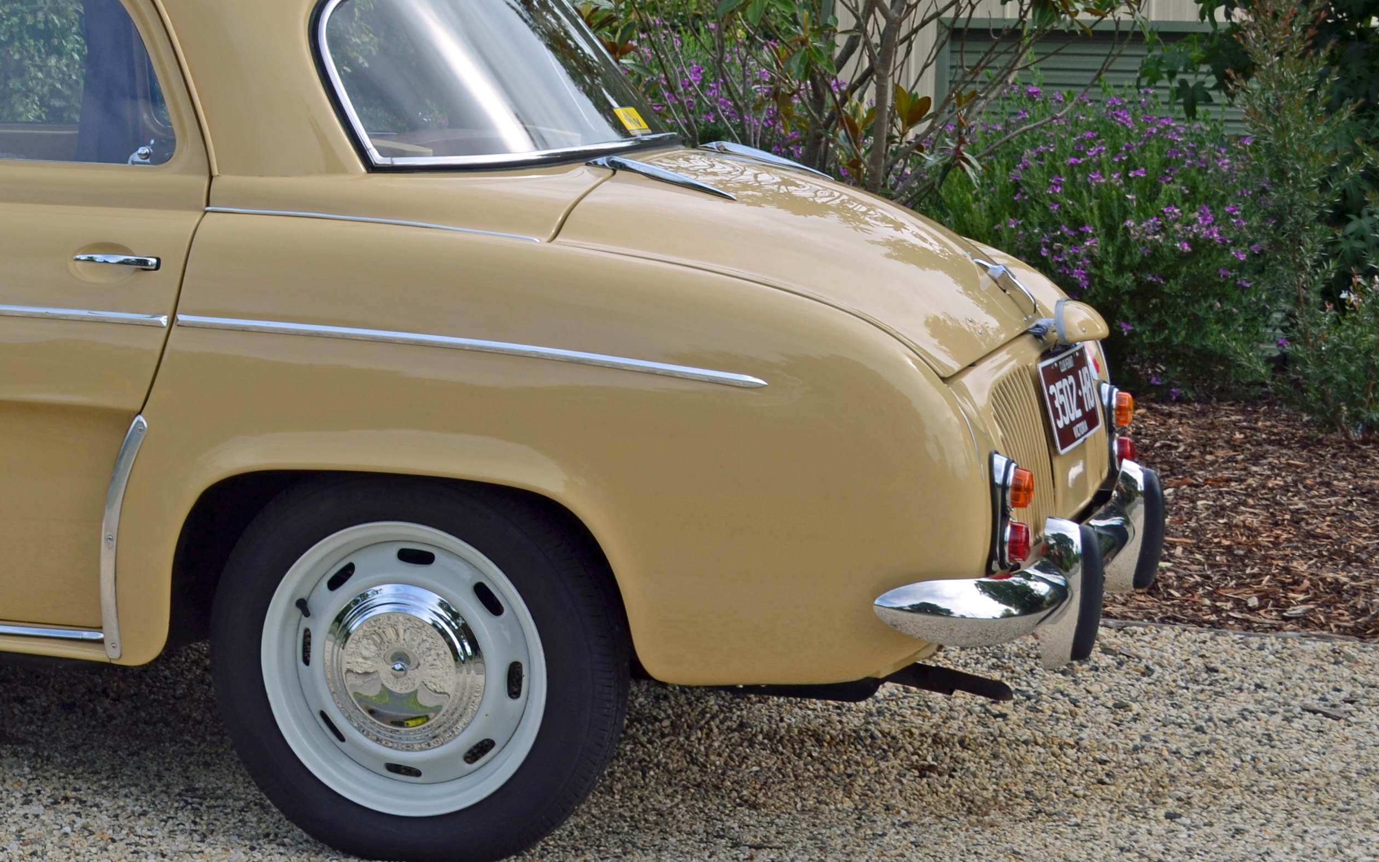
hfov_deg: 23.7
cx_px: 34
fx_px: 3157
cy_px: 258
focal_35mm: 84
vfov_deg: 15.5
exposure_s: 1/250
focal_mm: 28
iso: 125
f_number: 8
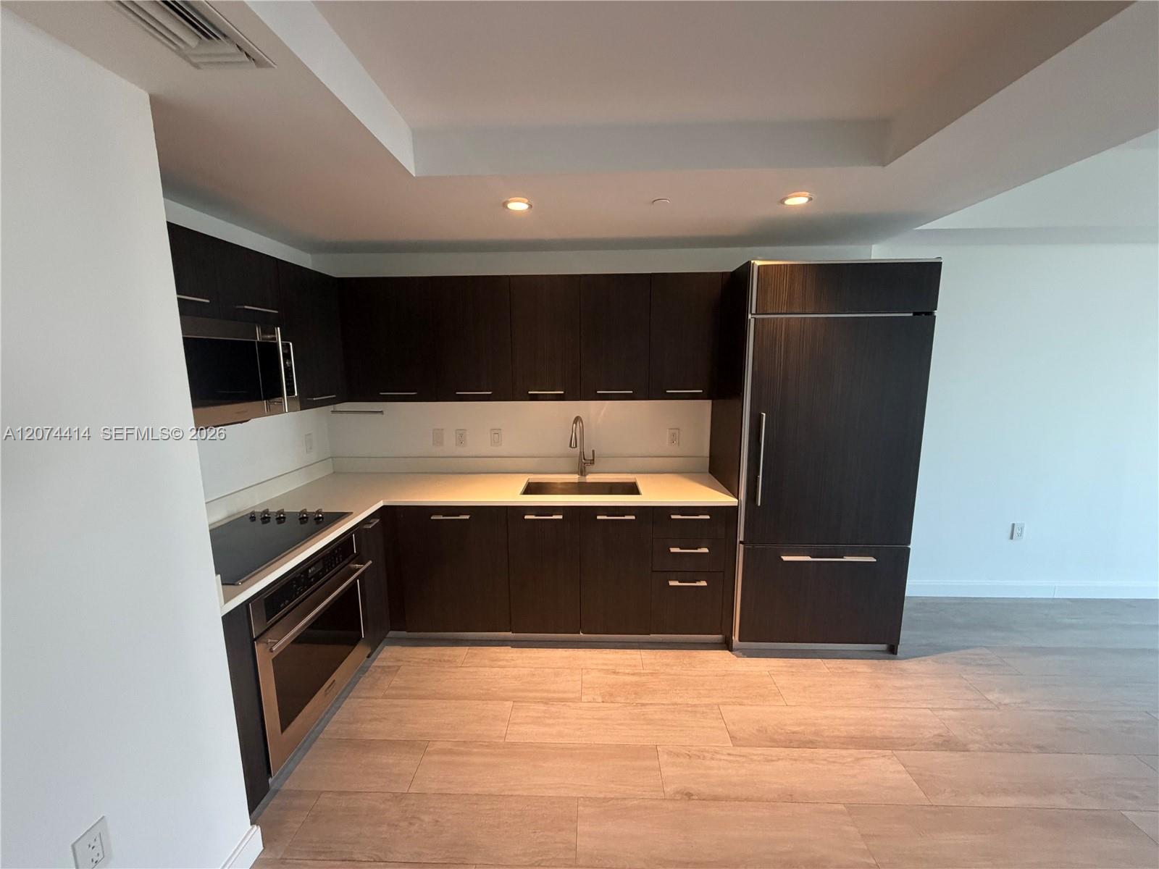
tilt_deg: -5.8
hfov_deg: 102.1
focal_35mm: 14
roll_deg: +0.8
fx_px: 469
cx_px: 580
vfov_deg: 85.7
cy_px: 434
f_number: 2.2
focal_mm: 2.22
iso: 400
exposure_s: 1/60
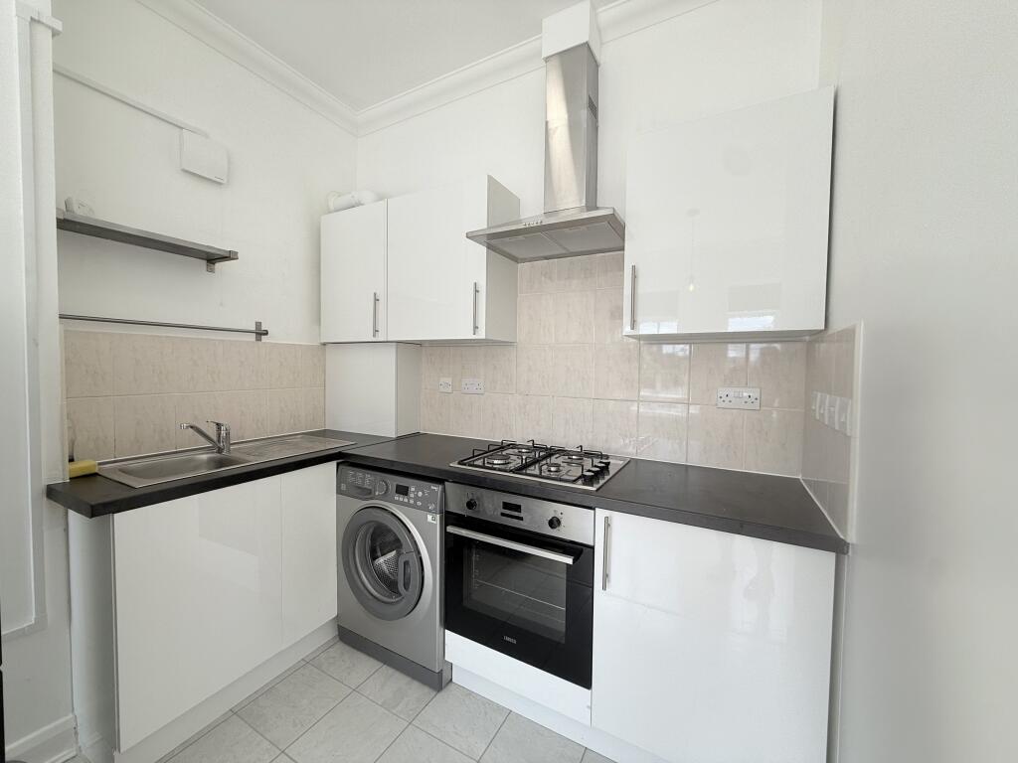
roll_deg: -1.4
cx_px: 509
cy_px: 382
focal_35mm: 14
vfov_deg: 85.7
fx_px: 412
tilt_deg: -2.9
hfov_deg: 102.1
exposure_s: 1/152
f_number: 2.2
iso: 50
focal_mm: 2.22
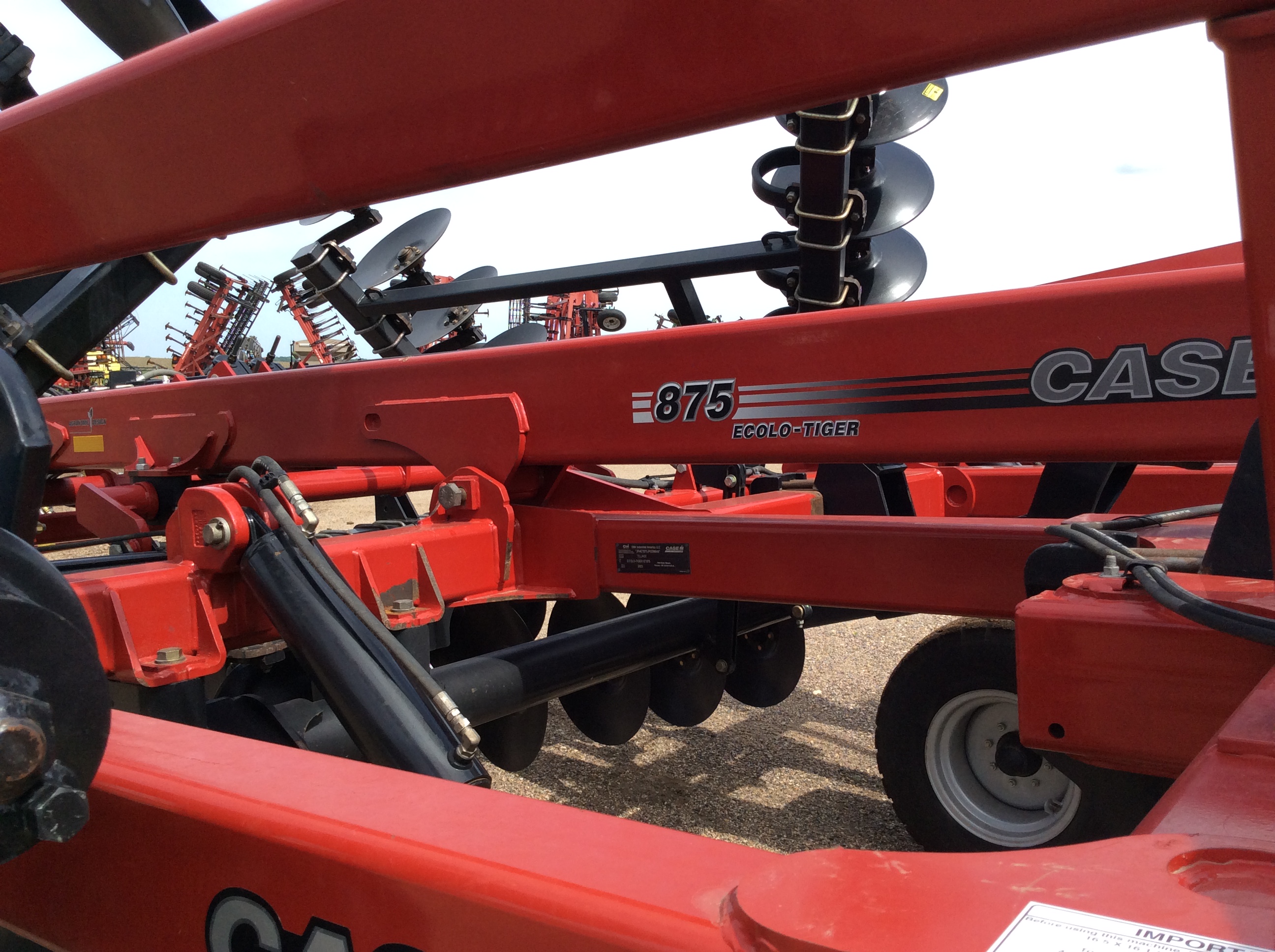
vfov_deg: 44.1
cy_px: 476
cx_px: 638
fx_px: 1177
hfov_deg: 56.9
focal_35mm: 32
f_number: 2.4
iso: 32
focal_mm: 3.3
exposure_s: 1/923
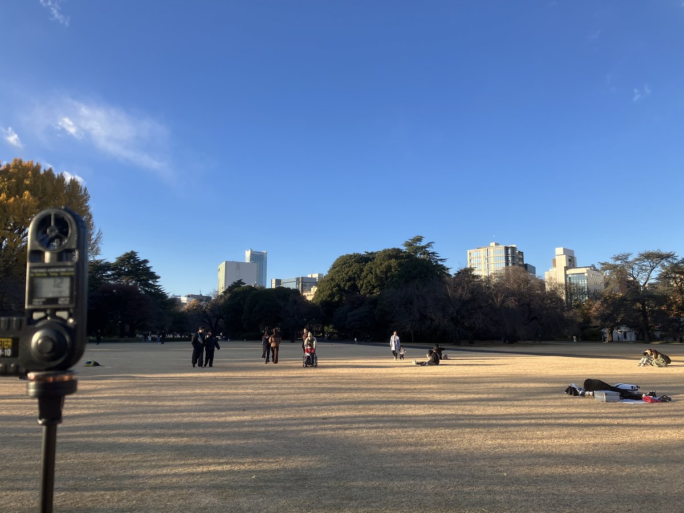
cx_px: 342
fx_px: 553
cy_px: 256
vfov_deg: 49.7
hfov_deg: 63.4
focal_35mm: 28
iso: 32
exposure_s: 1/1012
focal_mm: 3.99
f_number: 1.8
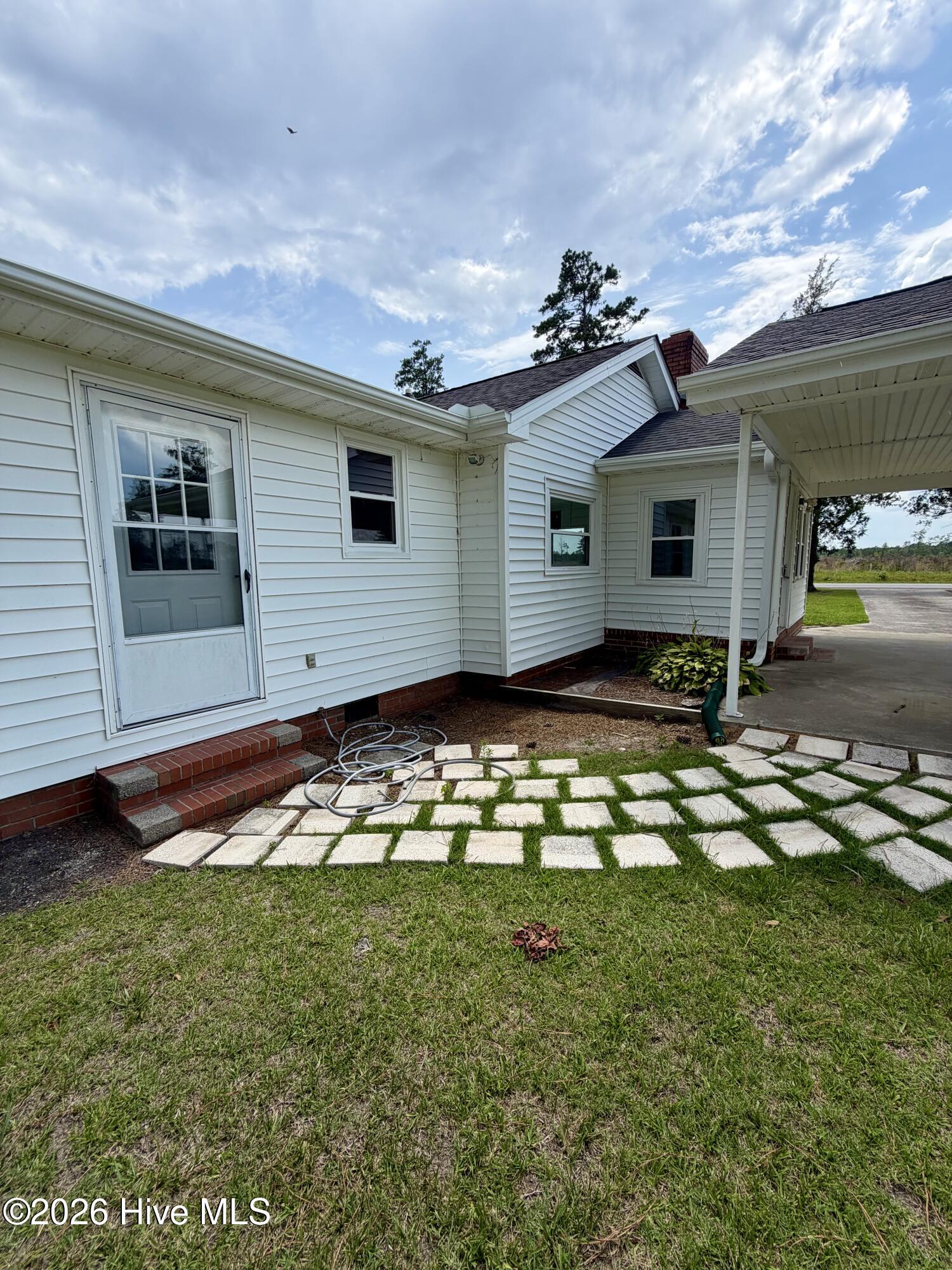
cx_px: 476
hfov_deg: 85.7
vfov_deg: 102.1
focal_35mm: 14
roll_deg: +0.9
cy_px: 635
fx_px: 513
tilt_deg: -7.2
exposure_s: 1/901
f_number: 2.2
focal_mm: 2.22
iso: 20
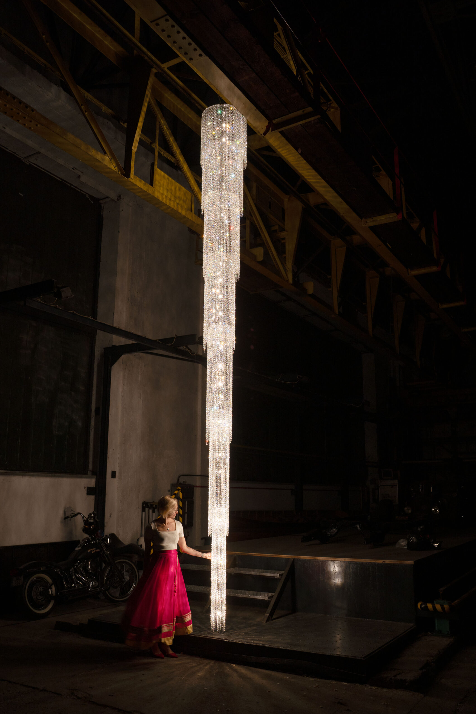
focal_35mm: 31
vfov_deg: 60.3
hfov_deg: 42.3
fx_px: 615
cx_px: 238
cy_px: 357
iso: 400
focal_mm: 31
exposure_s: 1/25
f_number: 6.3
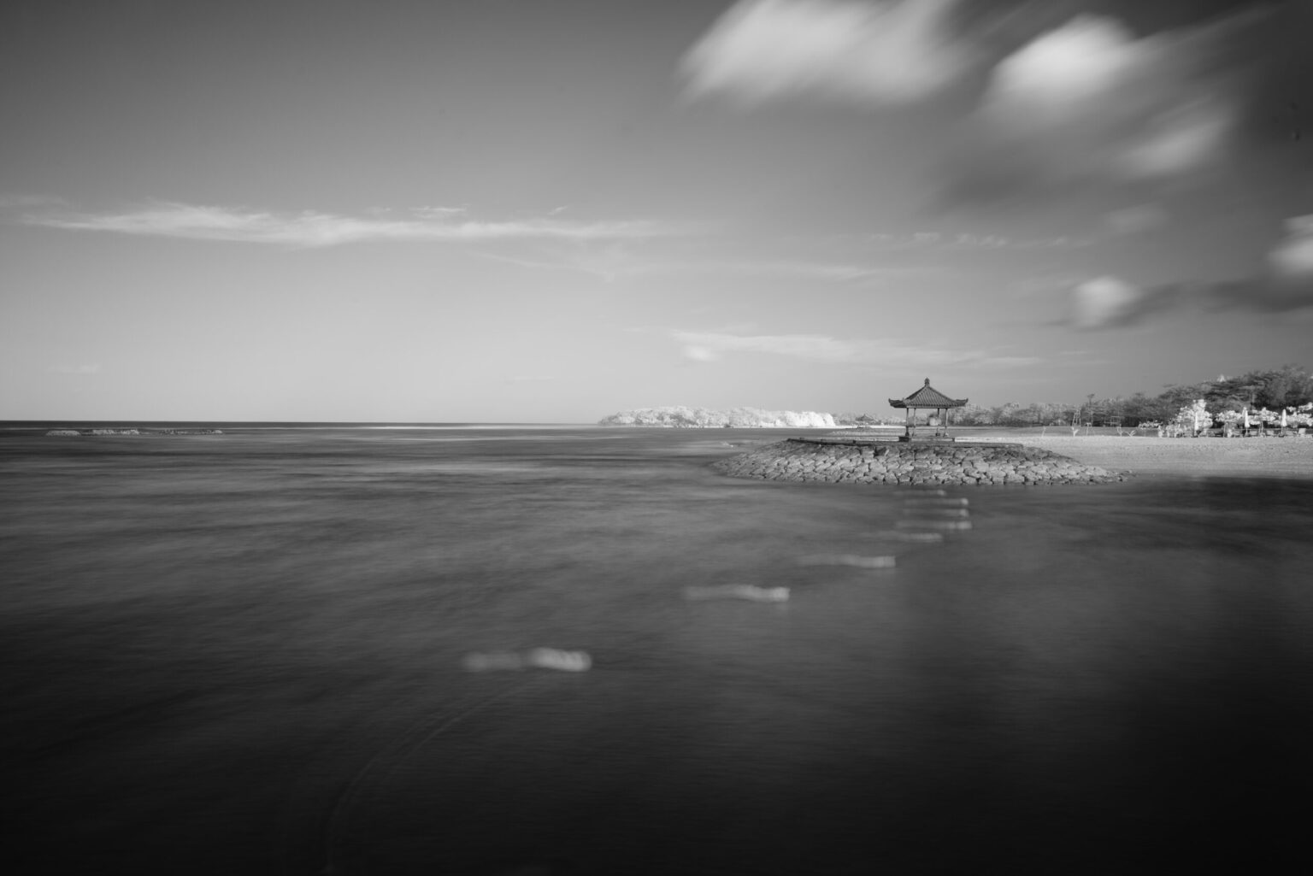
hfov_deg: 54.4
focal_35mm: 35
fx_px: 1277
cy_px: 438
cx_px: 656
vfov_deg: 37.9
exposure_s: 20
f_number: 8
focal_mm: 35
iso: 100
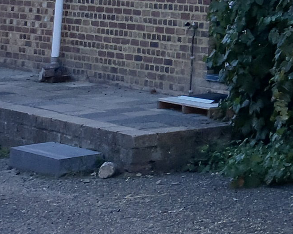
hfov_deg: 10.9
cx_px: 645
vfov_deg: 9.1
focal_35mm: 156
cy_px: -291
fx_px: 1353
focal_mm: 4.3
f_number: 2.4
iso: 50
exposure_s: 1/312
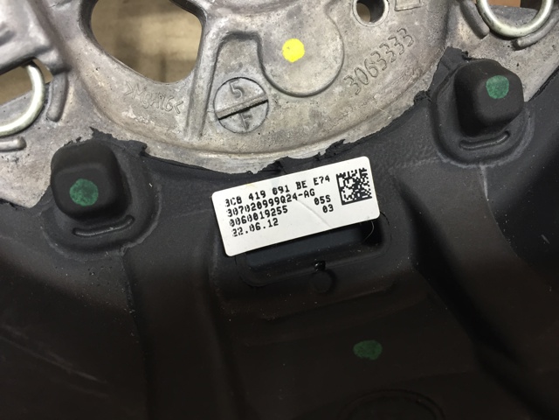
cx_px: 280
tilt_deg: -64.1
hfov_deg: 61.7
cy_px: 210
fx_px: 468
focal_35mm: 29
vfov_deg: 48.2
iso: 125
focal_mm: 4.15
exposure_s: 1/33
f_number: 2.2
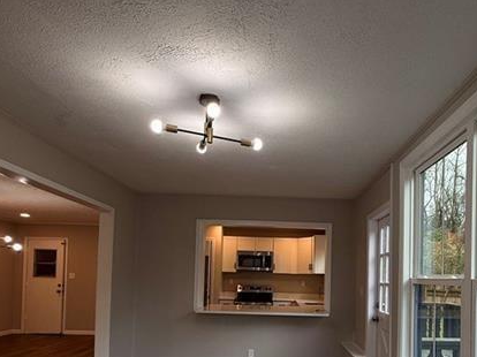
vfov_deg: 50.5
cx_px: 288
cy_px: 273
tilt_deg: +1.3
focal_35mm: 26
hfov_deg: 66.6
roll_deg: -2.8
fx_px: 358
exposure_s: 1/99
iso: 40
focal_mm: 2.22
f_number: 2.2
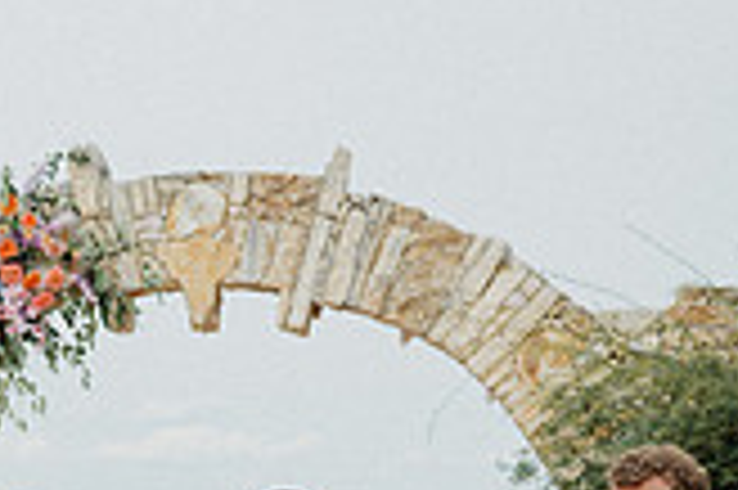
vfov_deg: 10.9
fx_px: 2458
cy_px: 773
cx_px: 54
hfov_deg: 16.8
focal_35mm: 120
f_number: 2.8
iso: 400
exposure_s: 1/5000
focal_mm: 34
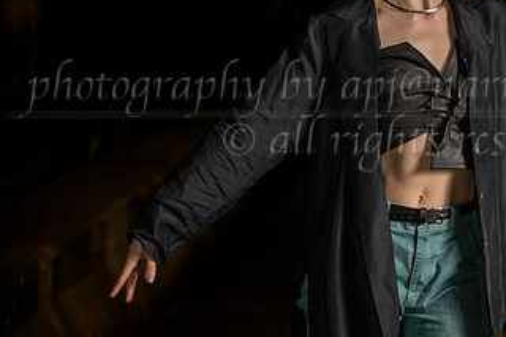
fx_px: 1910
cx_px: 395
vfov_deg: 10.1
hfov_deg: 15.0
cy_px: 112
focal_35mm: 136
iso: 400
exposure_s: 1/400
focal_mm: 75
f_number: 2.8
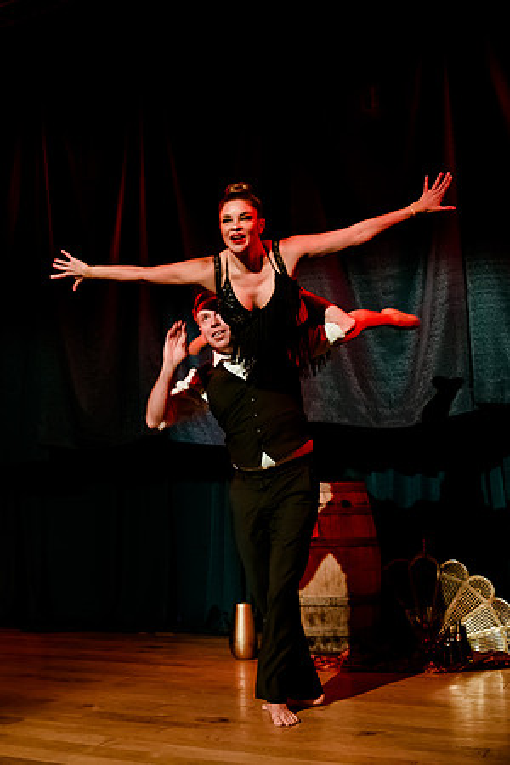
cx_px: 113
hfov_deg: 29.4
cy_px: 346
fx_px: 953
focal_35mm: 45
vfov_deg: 43.7
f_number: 2.8
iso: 5000
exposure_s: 1/100
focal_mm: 27
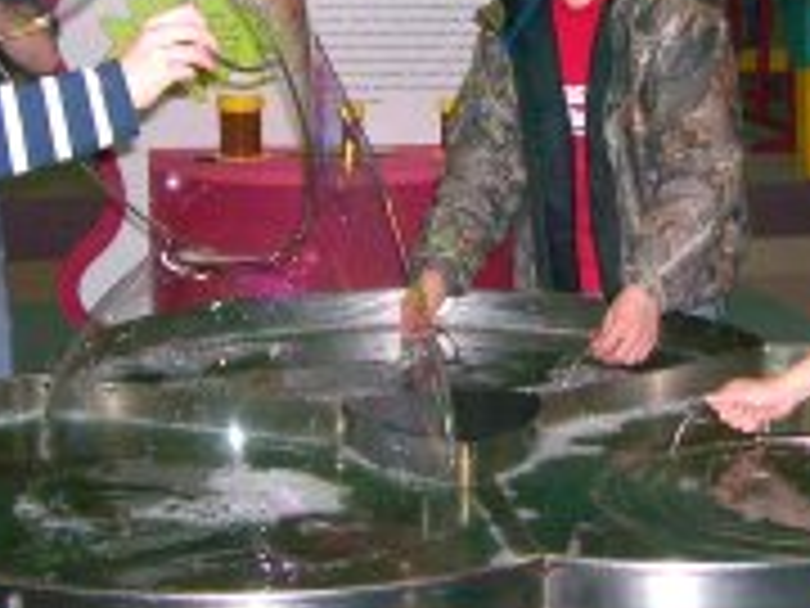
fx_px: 1989
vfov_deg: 17.2
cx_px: 594
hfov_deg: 22.8
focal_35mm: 85
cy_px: 113
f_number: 2.7
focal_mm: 5.6
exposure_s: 1/60
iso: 80
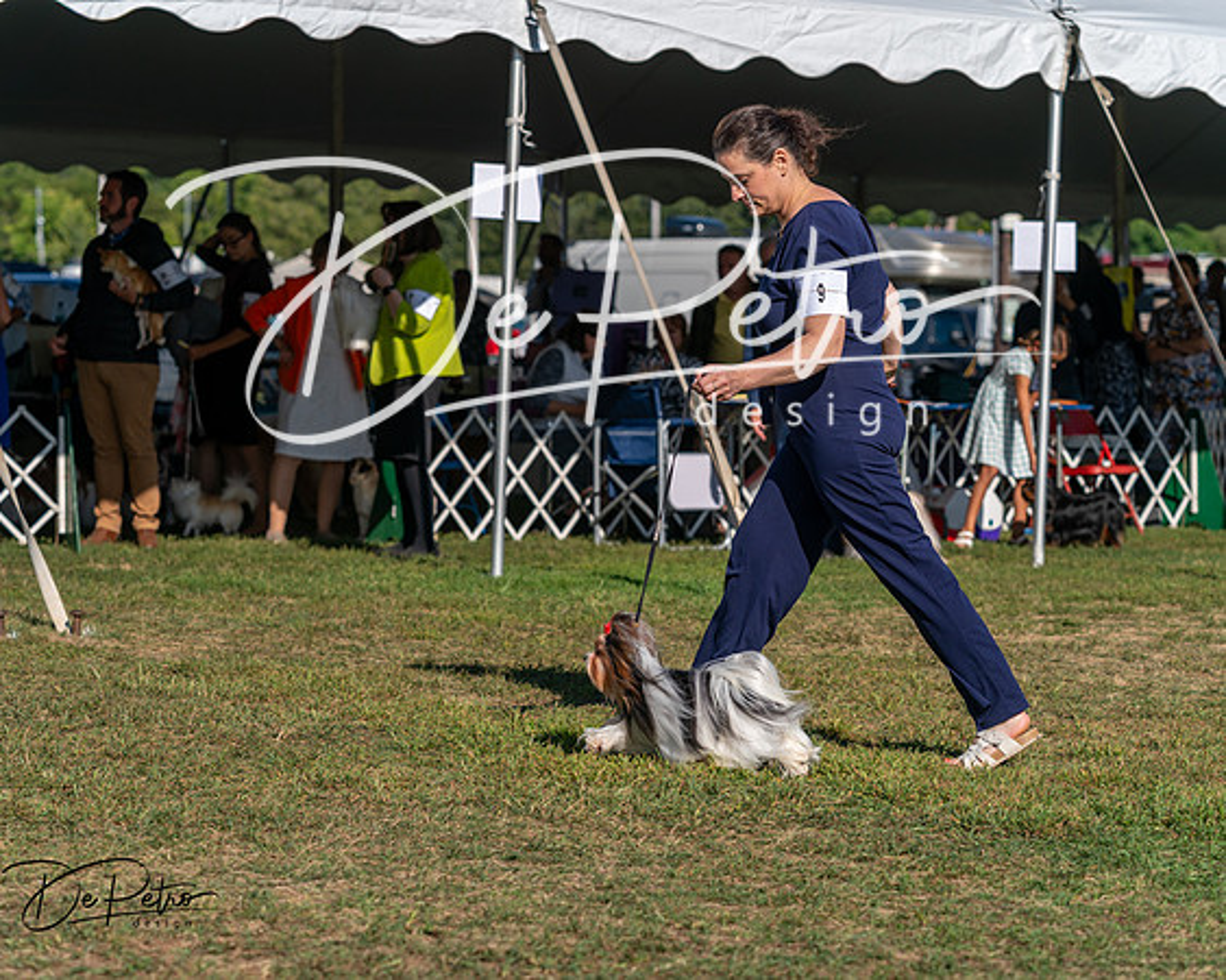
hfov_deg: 18.0
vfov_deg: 14.4
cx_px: 613
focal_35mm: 107
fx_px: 3881
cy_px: 490
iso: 100
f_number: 4.5
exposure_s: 1/1250
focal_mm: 95
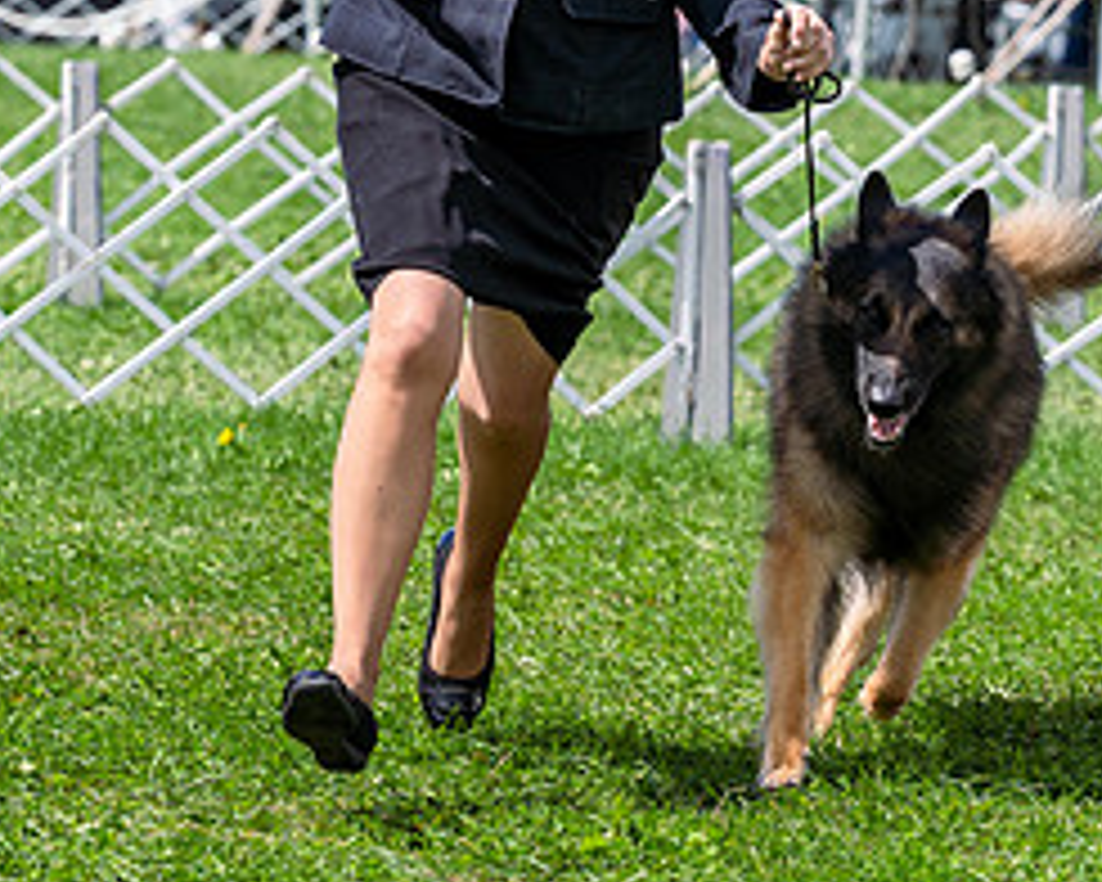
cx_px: 699
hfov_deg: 6.7
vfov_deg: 5.4
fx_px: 9360
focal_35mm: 287
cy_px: 130
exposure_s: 1/1000
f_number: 5
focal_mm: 111
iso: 100
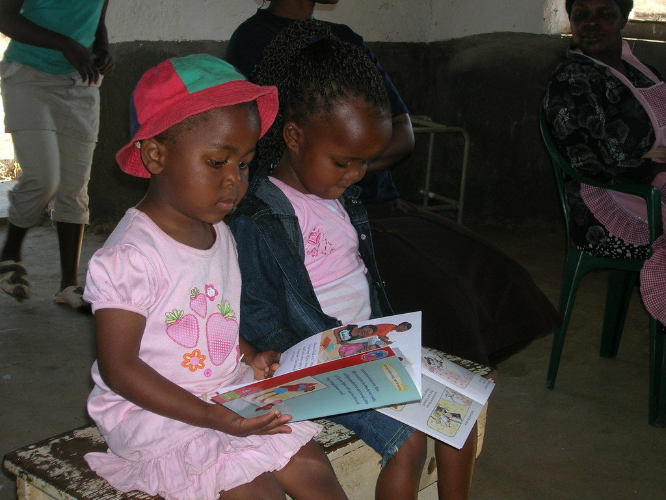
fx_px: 1039
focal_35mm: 54
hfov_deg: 35.5
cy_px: 250
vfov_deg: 27.0
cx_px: 333
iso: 54
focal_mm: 9
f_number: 3.4
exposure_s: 1/60.1
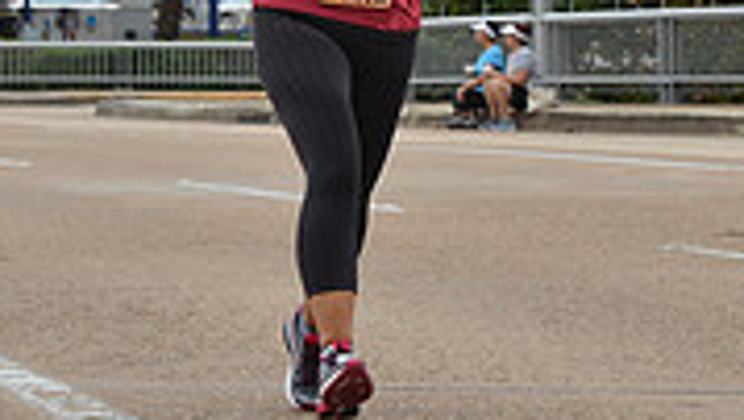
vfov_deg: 5.1
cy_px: 52
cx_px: 316
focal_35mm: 238
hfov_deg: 9.1
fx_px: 4699
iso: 180
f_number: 5.6
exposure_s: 1/160
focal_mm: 70
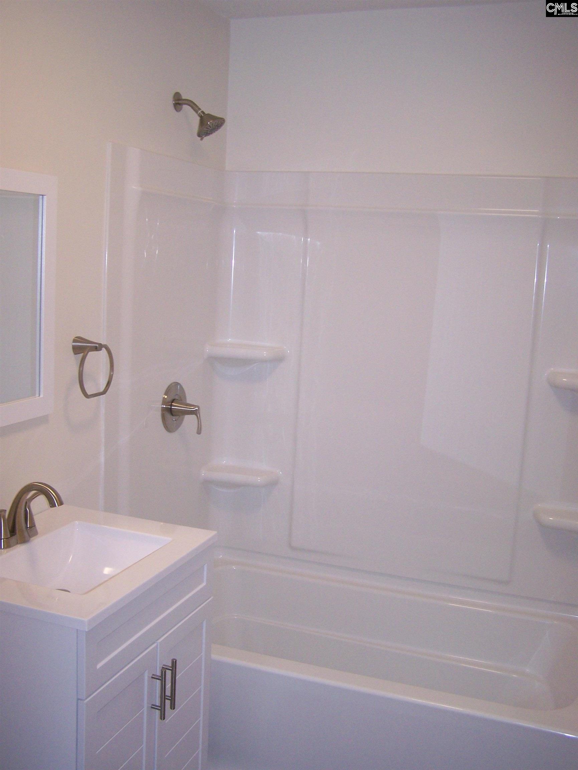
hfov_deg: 37.8
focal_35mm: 38
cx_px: 289
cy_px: 385
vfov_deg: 48.9
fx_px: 845
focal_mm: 6.3
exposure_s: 1/60
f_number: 2.8
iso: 160
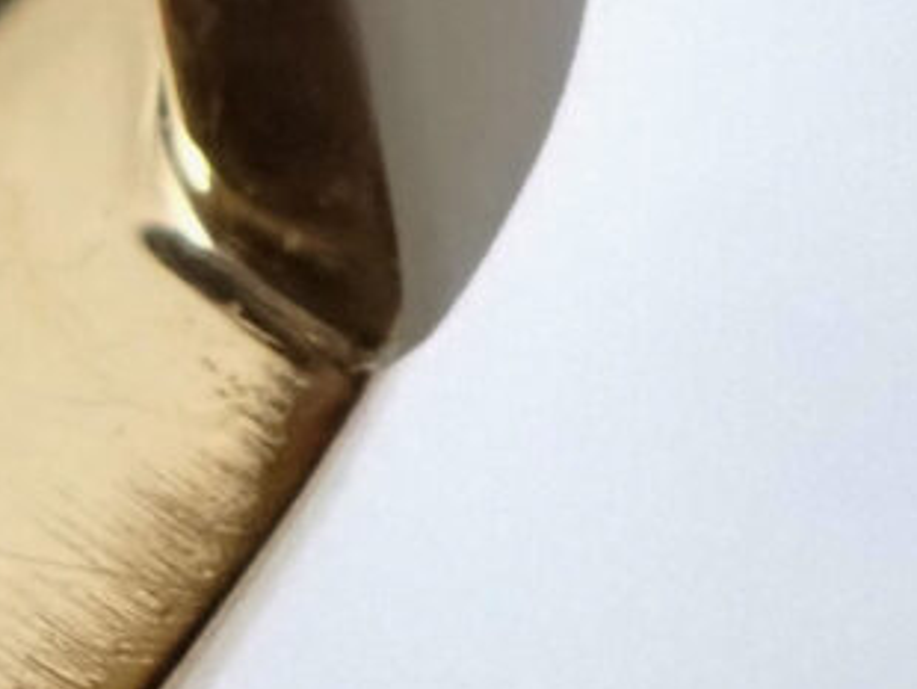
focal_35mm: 387
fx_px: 10260
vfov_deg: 3.8
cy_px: 429
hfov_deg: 5.1
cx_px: -248
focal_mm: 18
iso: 1600
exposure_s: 1/80
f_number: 4.9
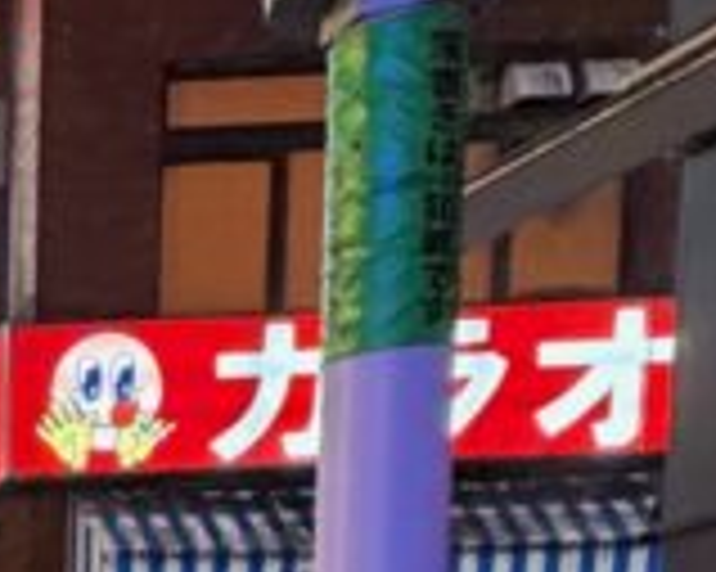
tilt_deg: -7.4
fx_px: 1864
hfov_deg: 15.7
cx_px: -829
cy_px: 1103
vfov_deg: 14.7
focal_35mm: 88
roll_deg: +1.4
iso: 400
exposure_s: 1/50
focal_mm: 2.22
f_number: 2.2
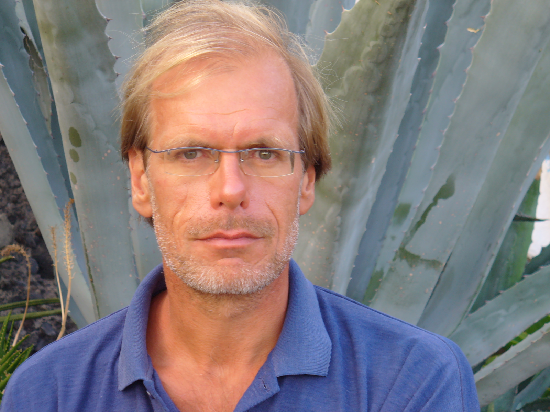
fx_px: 2018
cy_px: 206
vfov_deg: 11.7
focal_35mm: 127
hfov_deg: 15.5
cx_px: 275
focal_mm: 21
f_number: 3.7
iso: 64
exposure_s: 1/60
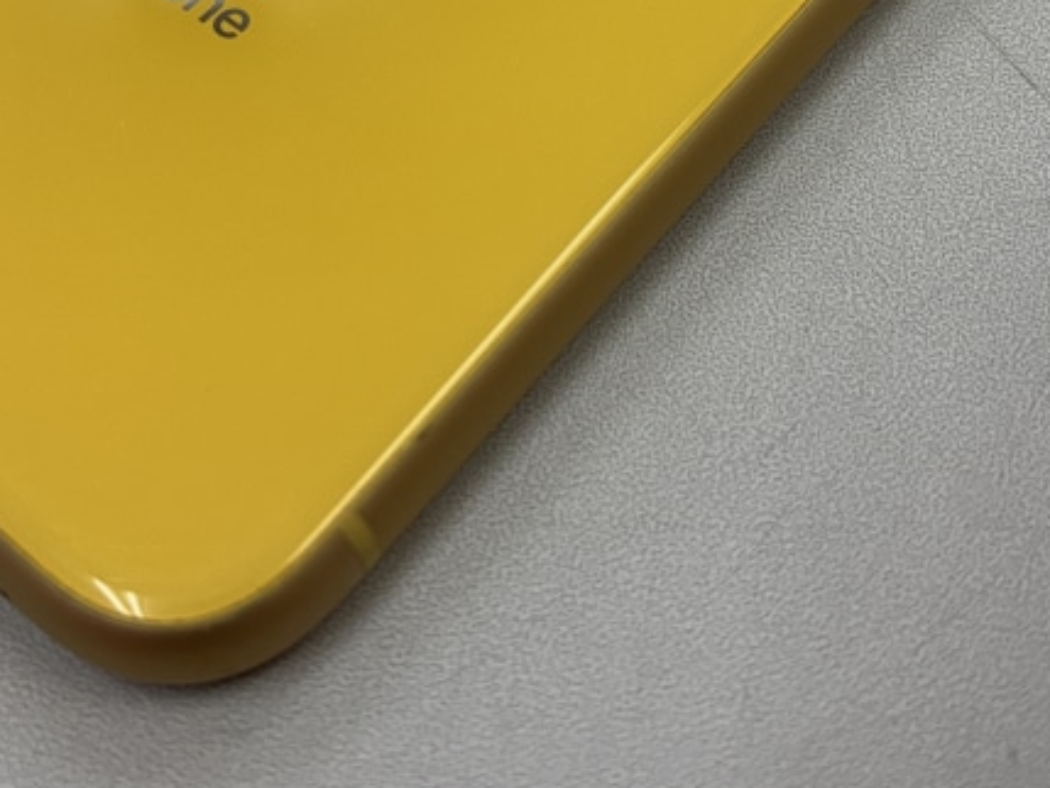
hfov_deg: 31.2
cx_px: 460
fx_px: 1881
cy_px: -78
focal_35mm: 62
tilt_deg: -51.2
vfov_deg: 22.3
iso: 32
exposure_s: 1/120
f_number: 1.6
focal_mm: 5.96
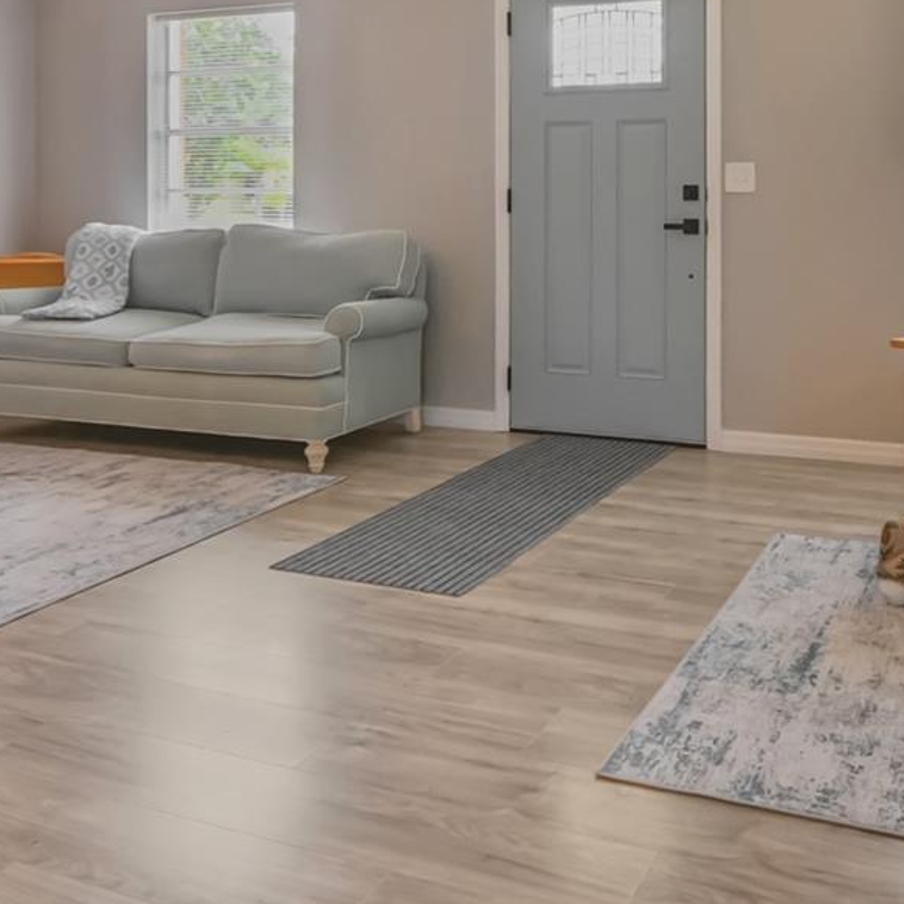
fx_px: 1034
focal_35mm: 35
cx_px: 626
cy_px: 185
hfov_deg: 46.2
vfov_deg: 44.9
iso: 1000
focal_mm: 10
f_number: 8
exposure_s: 1/250
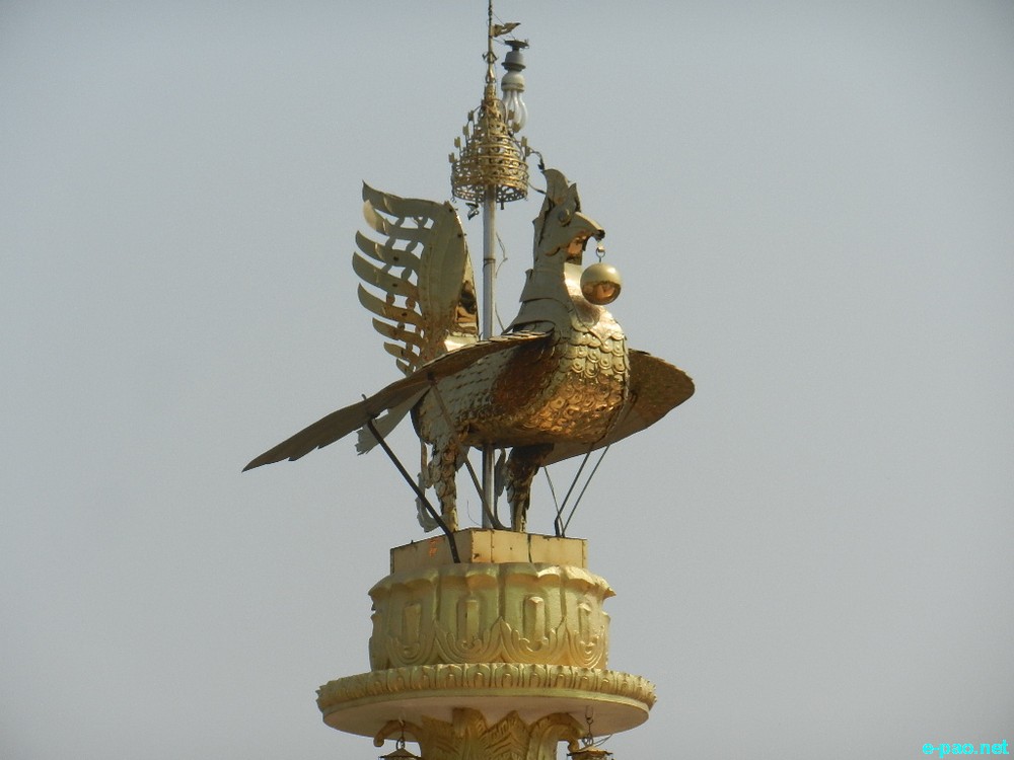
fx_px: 5536
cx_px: 507
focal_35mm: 189
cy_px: 380
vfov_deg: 7.9
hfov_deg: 10.5
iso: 160
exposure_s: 1/1250
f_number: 5.3
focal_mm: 34
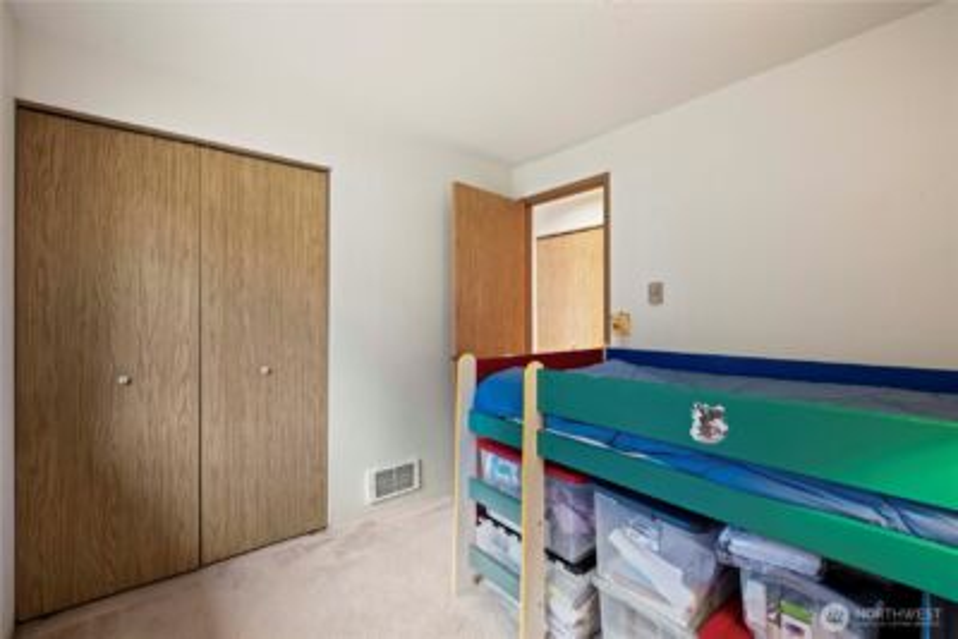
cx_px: 479
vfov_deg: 77.4
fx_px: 399
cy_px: 320
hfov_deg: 100.4
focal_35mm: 15
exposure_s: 5
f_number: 8
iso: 400
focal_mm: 10
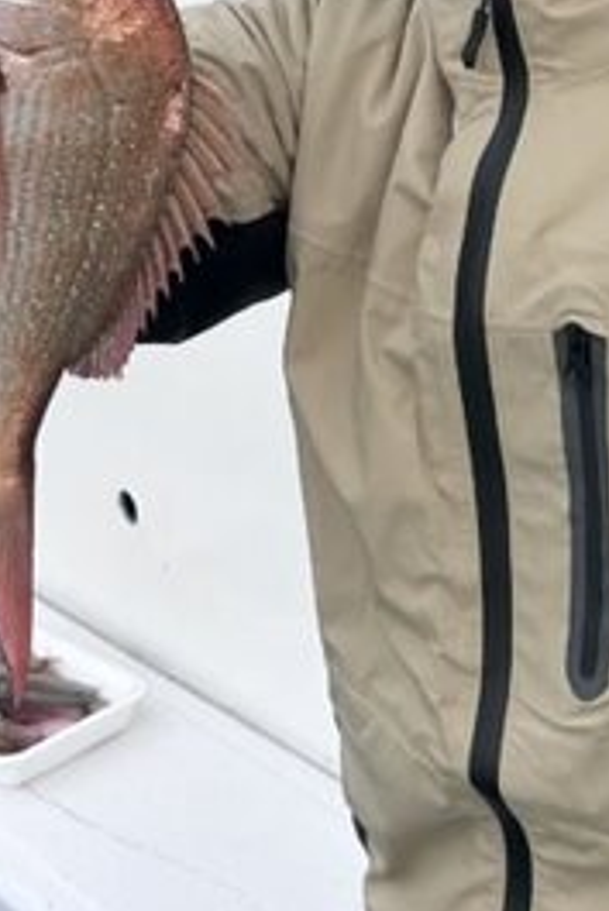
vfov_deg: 21.0
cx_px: 323
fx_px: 2205
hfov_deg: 15.7
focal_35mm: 87
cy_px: -315
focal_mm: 5.7
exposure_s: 1/827
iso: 50
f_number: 1.5
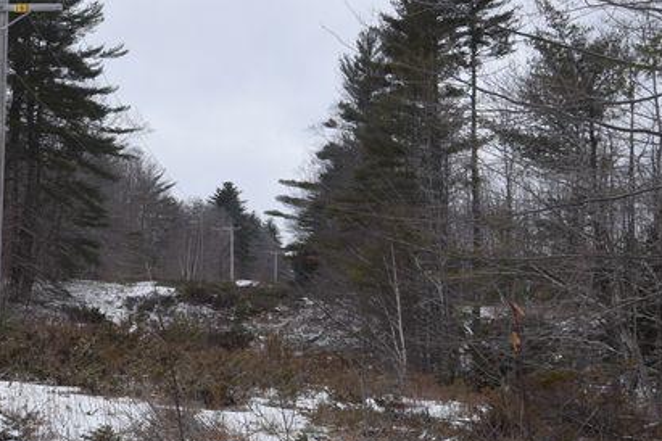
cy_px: 247
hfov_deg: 28.1
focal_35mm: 70
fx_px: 1287
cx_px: 113
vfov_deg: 19.4
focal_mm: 24
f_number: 8
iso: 250
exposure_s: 1/250
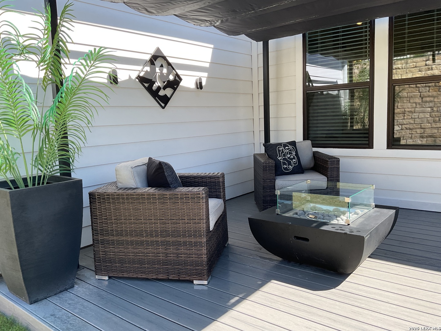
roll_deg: +2.3
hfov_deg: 61.7
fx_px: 369
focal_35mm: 29
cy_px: 166
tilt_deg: -7.6
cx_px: 220
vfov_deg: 48.2
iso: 16
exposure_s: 1/412
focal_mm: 3
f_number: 1.8
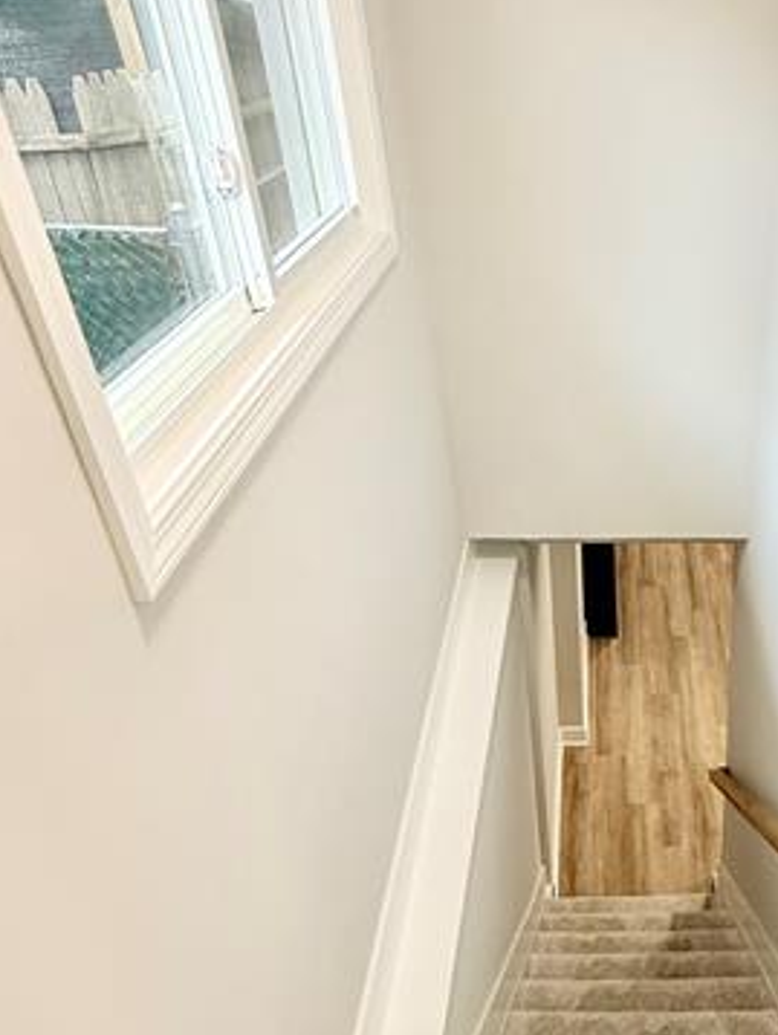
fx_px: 898
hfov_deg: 45.0
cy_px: 578
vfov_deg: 59.8
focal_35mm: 30
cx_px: 599
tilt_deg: -33.5
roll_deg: +0.8
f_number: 2.2
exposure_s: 1/120
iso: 125
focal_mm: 2.22
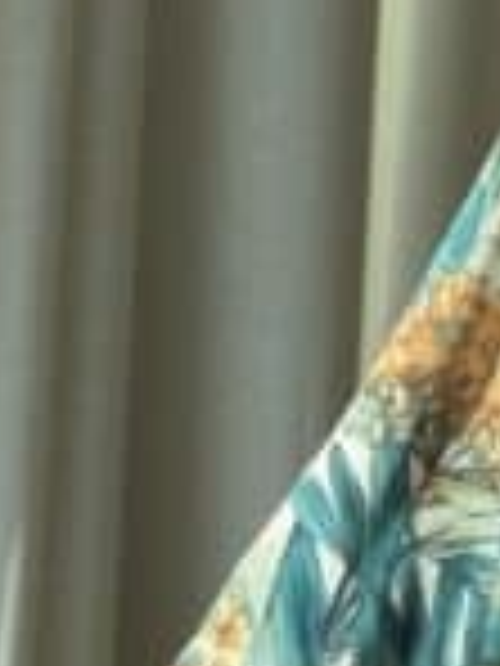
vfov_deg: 4.6
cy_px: 569
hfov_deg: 3.4
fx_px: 8339
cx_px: 613
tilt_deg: -25.3
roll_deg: -1.9
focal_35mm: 433
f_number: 2.8
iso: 50
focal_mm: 15.66
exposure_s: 1/305
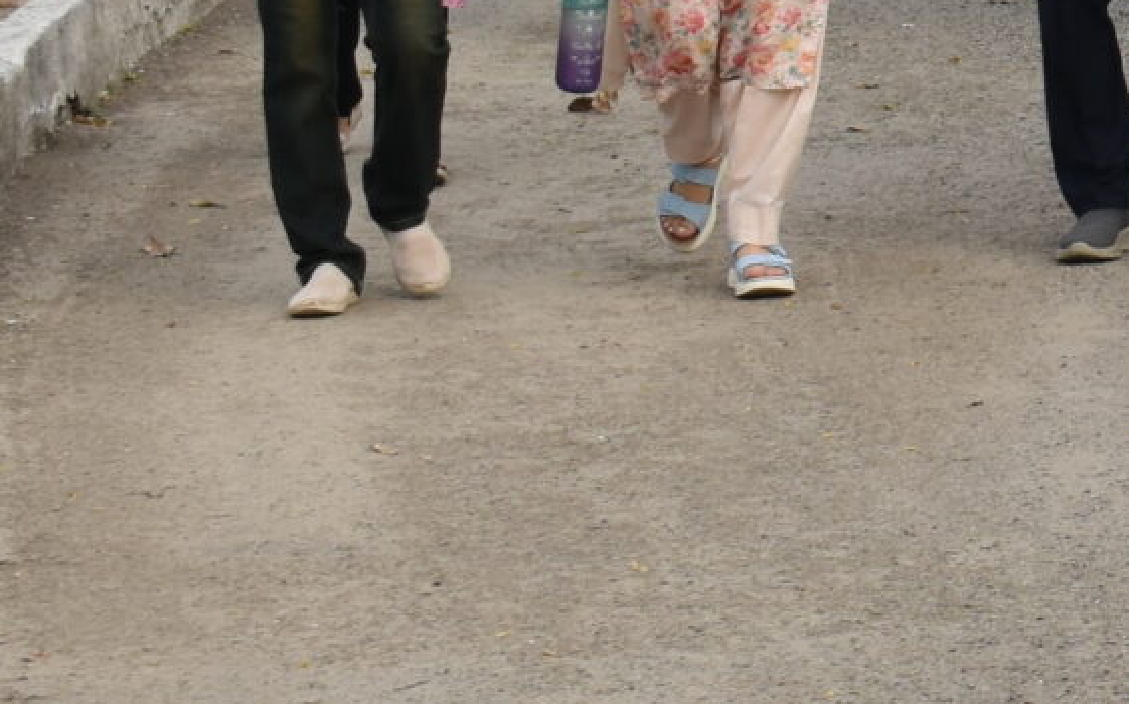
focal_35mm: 244
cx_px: 2314
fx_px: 7514
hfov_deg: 8.2
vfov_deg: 5.3
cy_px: -625
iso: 200
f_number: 8
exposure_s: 1/250
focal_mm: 35
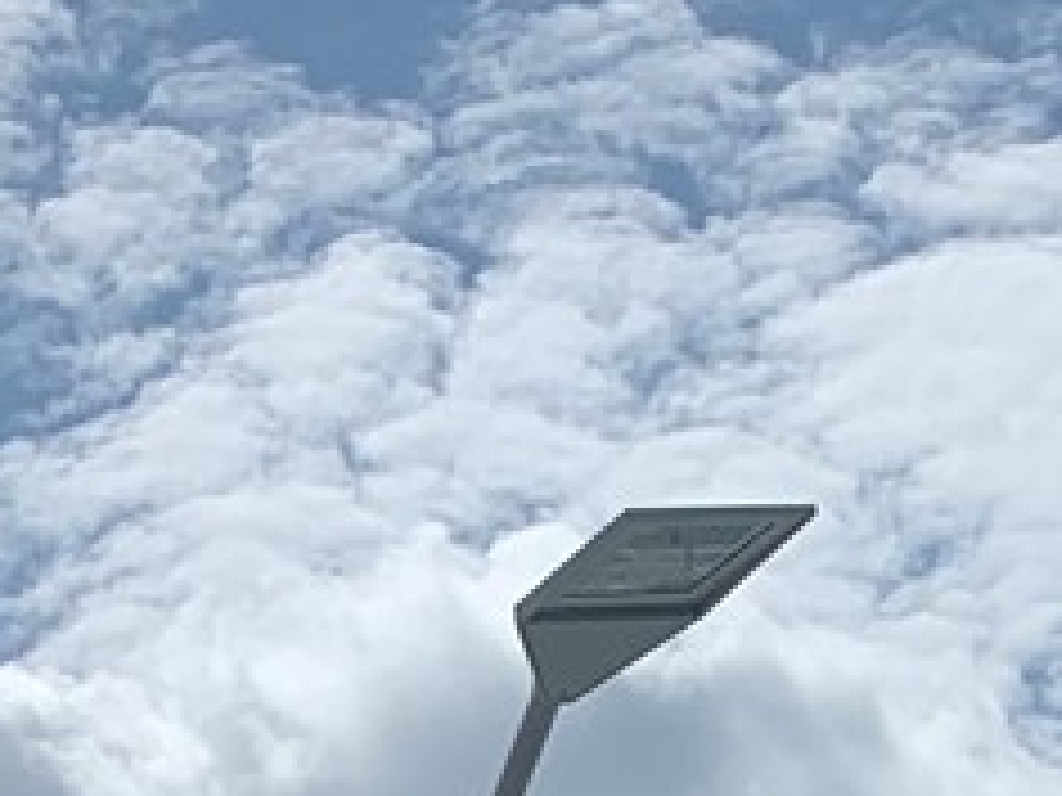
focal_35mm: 176
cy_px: 2285
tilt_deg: +3.5
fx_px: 5400
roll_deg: +3.1
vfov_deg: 7.5
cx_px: -446
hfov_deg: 10.9
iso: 25
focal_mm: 4.25
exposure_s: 1/7407
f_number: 1.8
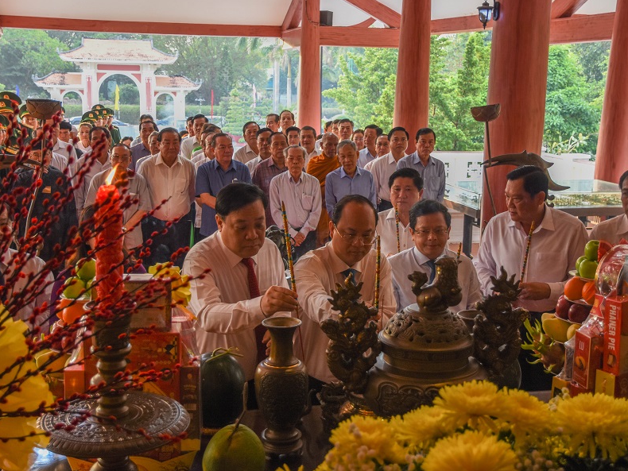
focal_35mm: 46
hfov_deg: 41.2
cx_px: 304
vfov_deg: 31.5
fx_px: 835
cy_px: 234
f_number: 4.5
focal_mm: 28
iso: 500
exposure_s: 1/60
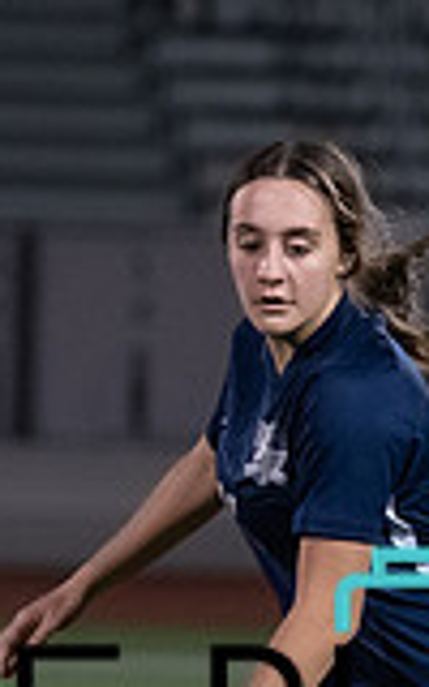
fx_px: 15227
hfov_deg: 1.6
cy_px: 637
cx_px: 406
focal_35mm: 814
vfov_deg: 2.6
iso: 5000
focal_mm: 141
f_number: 2.8
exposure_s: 1/1000
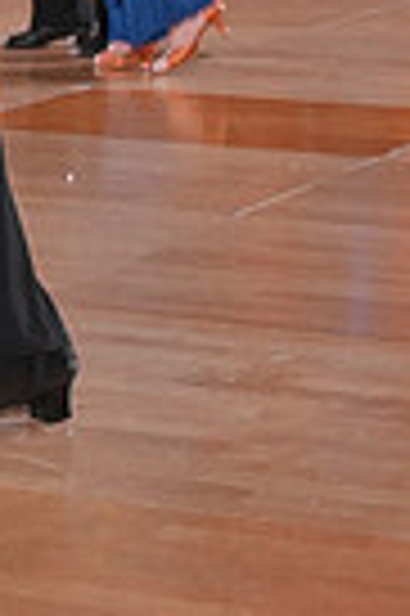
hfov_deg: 11.0
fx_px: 2106
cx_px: 23
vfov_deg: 14.8
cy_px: -454
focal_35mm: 123
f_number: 2.8
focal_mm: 29
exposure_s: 1/400
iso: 1000
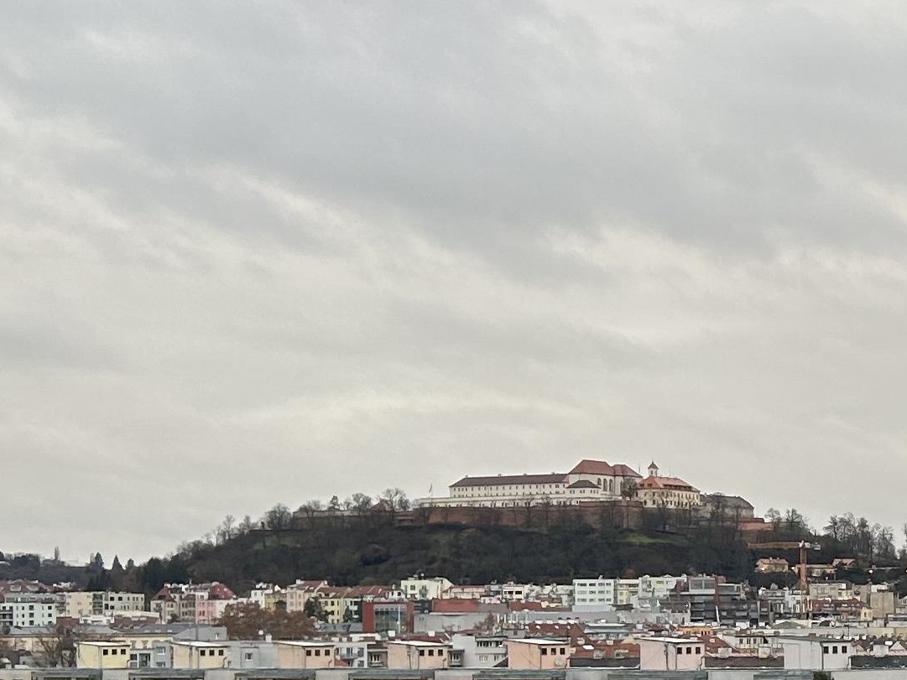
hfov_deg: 17.7
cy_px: 627
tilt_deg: +0.0
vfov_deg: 15.1
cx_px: 1441
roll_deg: +0.6
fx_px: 2542
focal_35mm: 97
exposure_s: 1/121
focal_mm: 5.7
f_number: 1.5
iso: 40
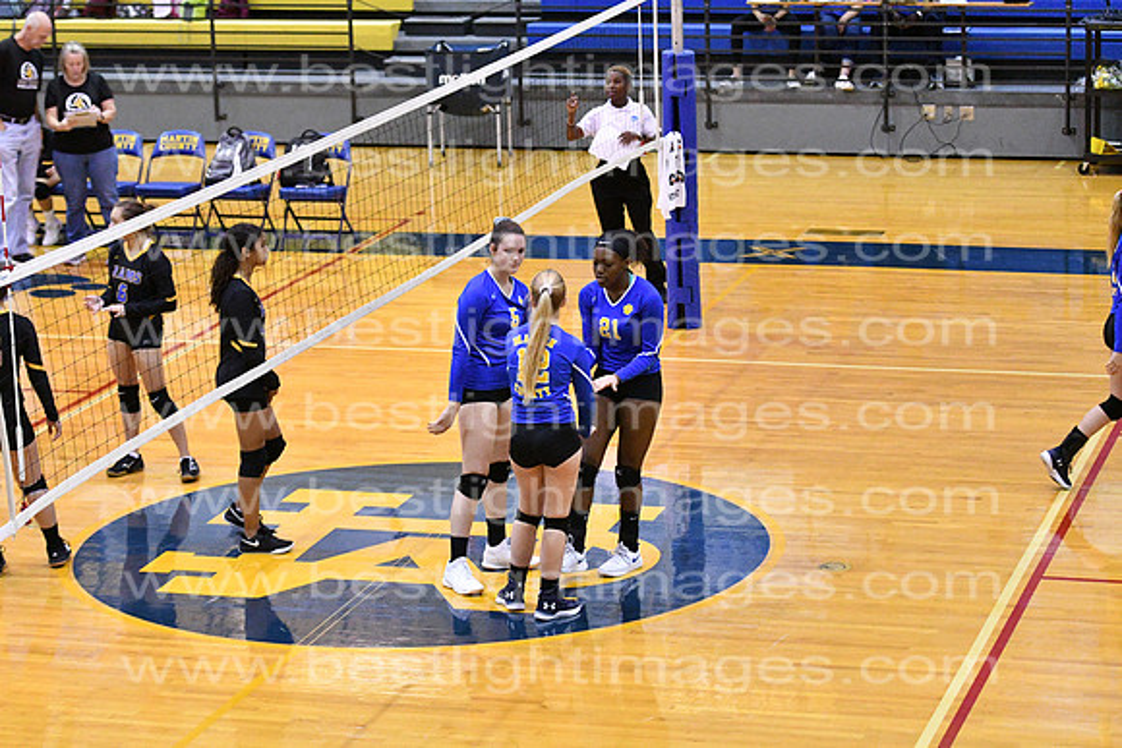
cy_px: 374
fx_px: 3273
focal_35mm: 105
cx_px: 561
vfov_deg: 13.0
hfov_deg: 19.5
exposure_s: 1/640
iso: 10000
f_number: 3.2
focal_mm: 70
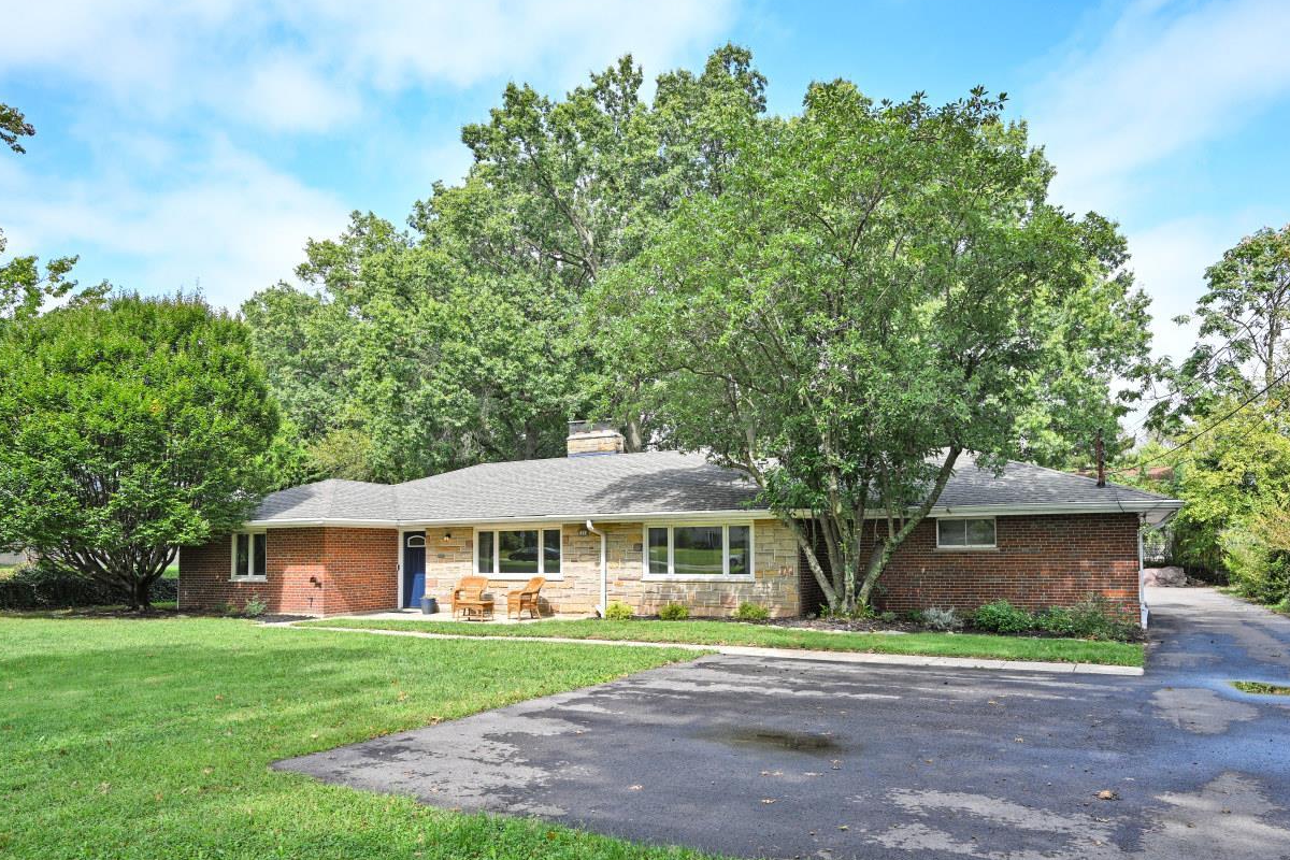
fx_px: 896
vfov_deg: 51.0
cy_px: 506
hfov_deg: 71.5
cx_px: 660
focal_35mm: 25
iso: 125
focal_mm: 20
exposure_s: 1/250
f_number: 5.6
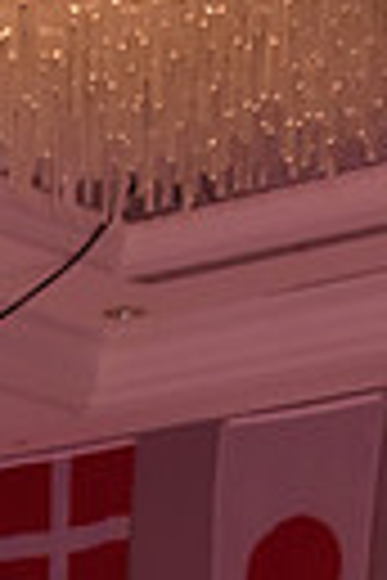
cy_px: 1281
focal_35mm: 216
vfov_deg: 8.8
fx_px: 3483
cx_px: -434
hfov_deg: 6.2
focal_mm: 48
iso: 1250
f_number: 4.5
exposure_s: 1/250
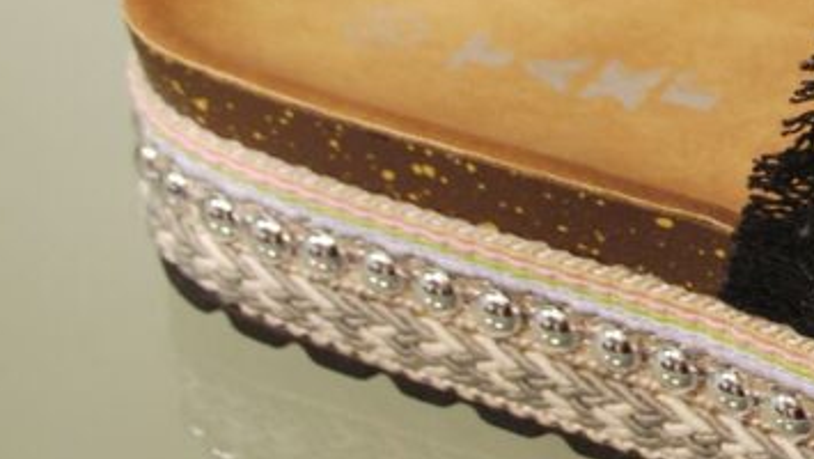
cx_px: 1285
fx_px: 3606
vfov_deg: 7.2
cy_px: -83
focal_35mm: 167
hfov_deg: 12.2
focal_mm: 28
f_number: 4.5
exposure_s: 1/60
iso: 200
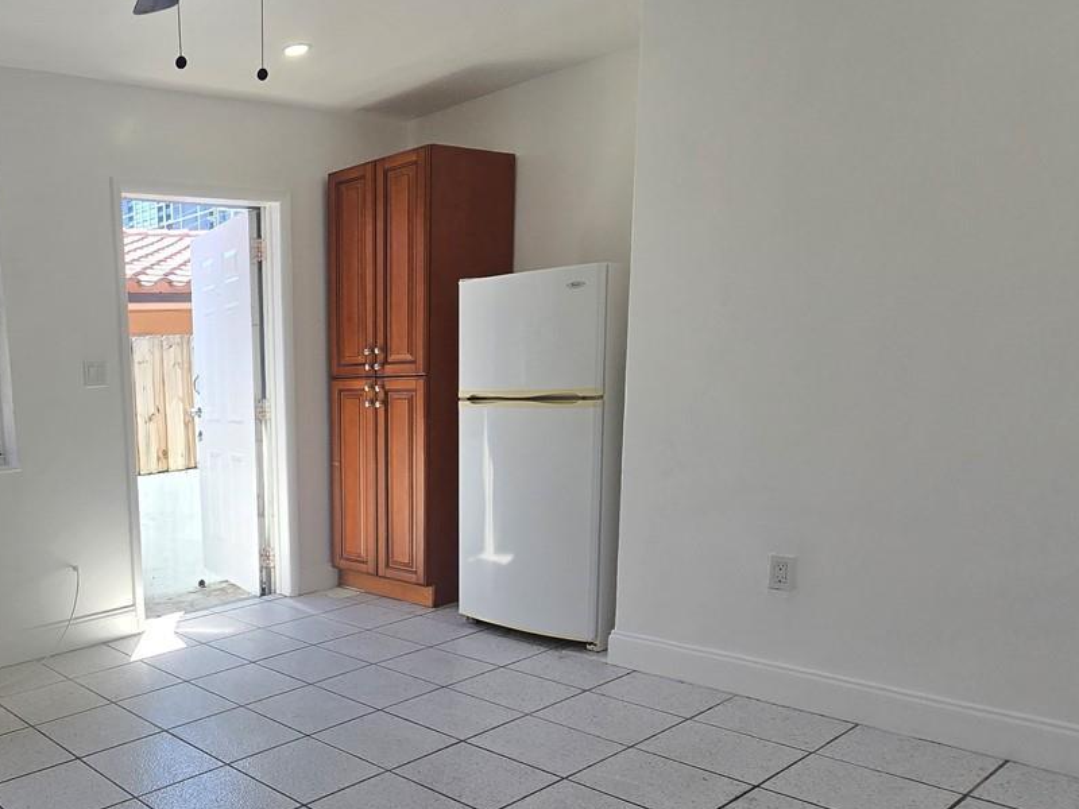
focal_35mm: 26
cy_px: 522
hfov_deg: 58.2
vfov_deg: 52.3
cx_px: 120
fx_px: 810
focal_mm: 2.2
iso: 50
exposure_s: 1/181
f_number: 2.2
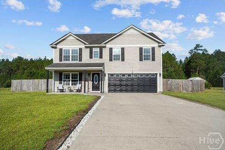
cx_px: 109
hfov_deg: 78.6
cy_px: 78
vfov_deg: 57.2
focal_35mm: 22
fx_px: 137
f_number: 8
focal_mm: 21
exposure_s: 1/400
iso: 100
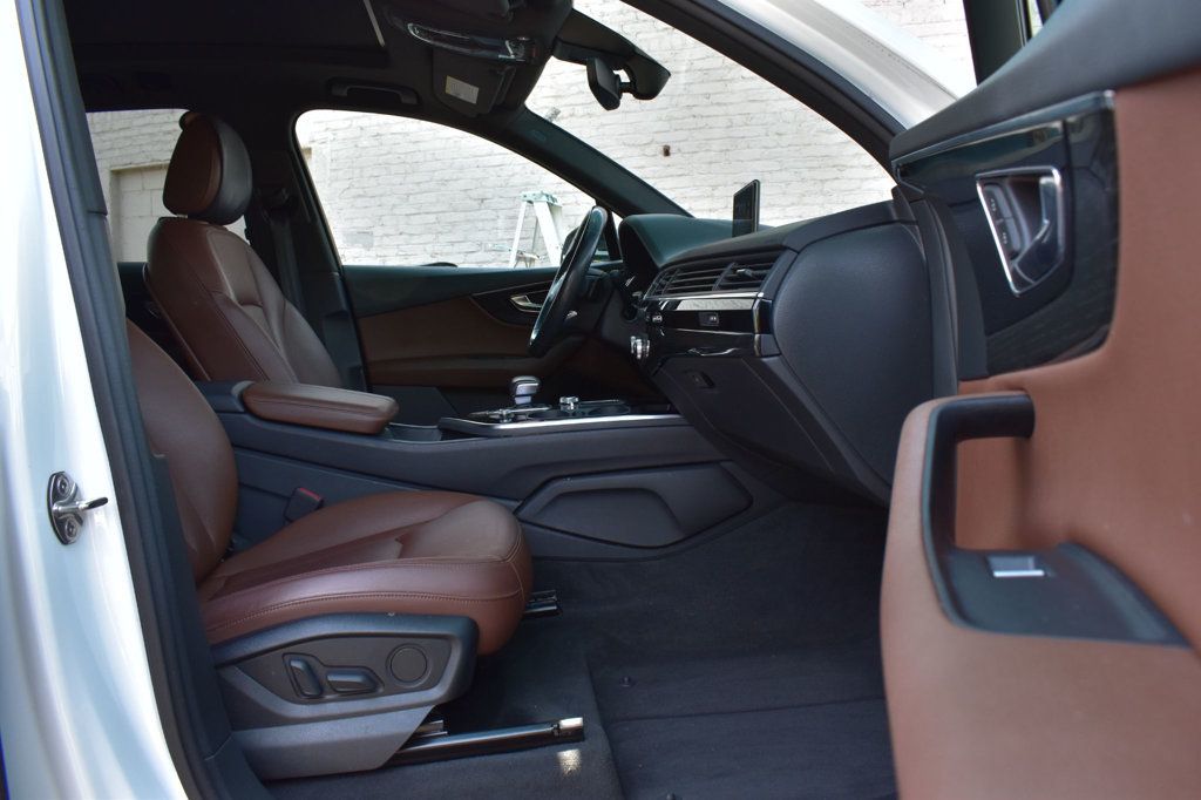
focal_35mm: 27
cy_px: 400
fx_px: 900
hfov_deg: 67.4
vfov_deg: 47.9
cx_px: 600
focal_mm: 18
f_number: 9
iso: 400
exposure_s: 1/100
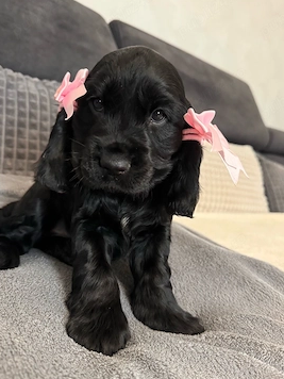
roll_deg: -10.2
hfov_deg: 51.3
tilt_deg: -6.5
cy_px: 190
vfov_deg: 65.3
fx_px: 295
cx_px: 150
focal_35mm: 27
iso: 800
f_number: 1.78
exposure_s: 1/60
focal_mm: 6.76
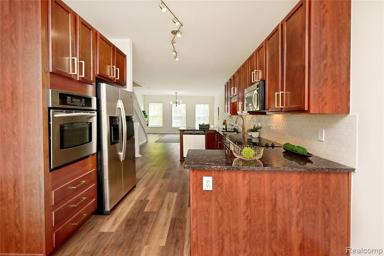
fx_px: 149
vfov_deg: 81.2
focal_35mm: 14
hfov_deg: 104.3
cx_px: 192
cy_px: 128
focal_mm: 14
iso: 560
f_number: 9
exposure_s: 1/60
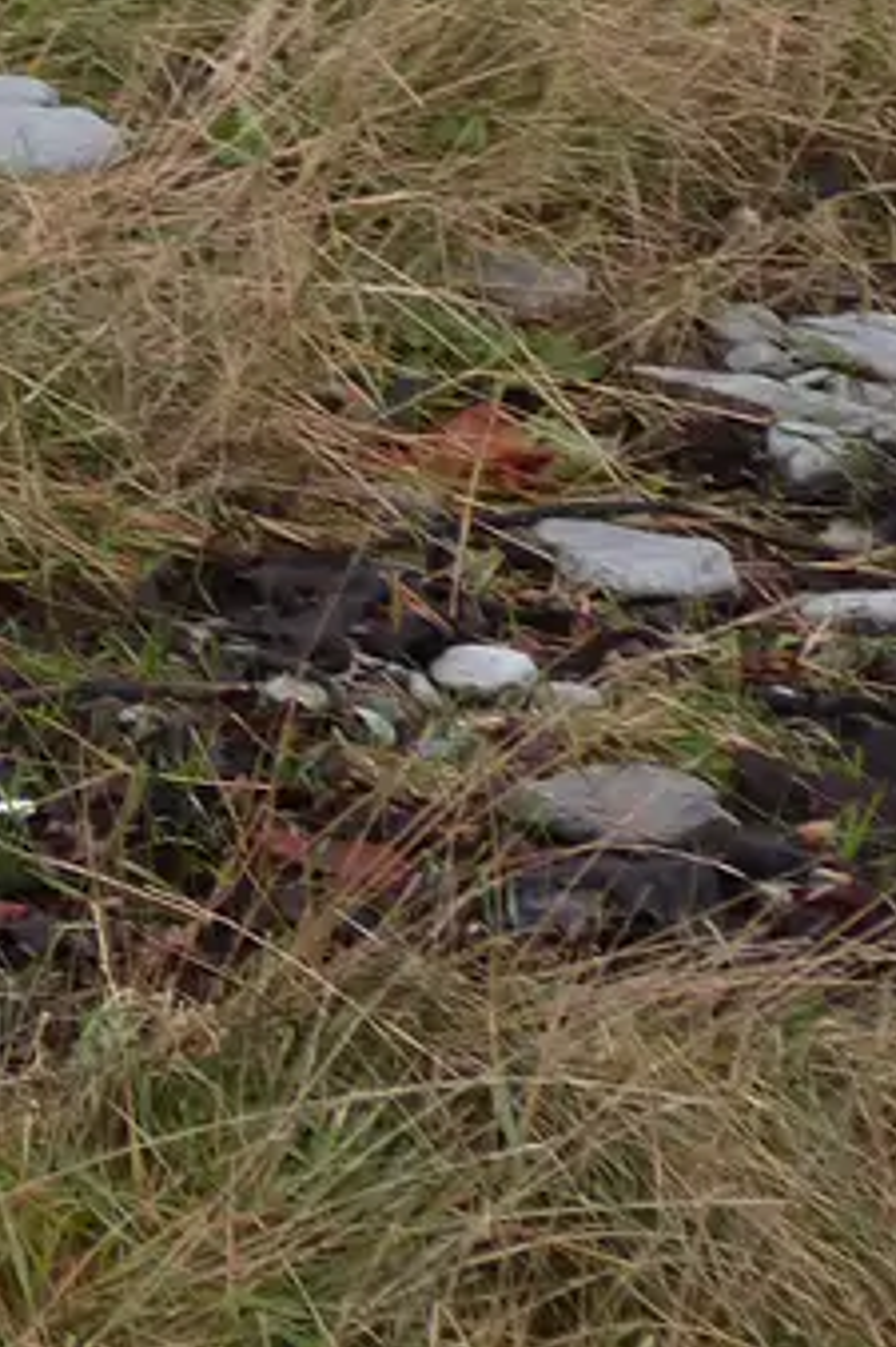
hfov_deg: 8.5
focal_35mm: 142
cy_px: -482
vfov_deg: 13.8
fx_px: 5306
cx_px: -1533
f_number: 3.1
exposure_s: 1/80
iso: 100
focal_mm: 6.3
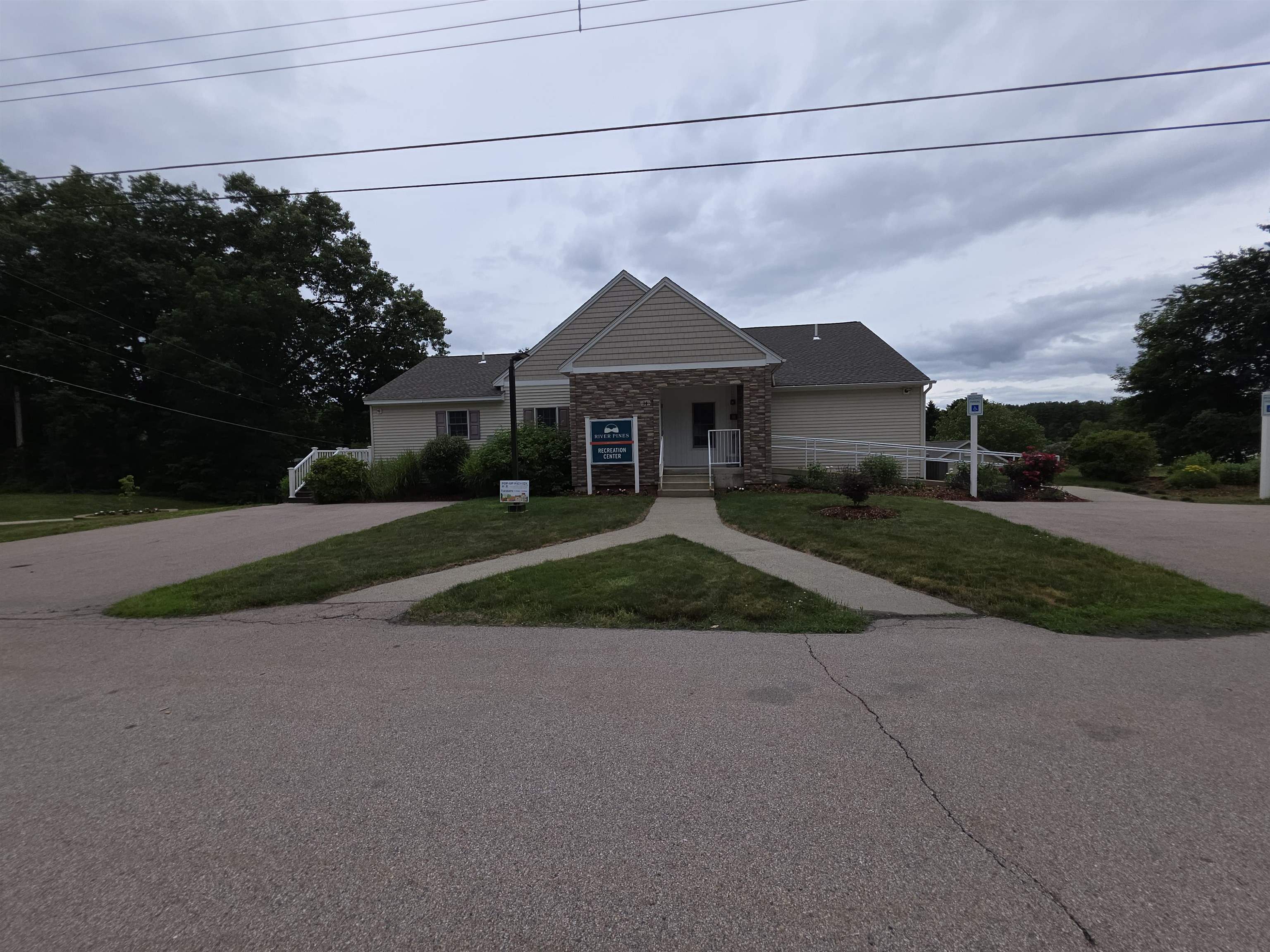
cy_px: 476
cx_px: 635
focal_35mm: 13
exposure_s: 1/937
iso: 20
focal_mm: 2.2
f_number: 1.9
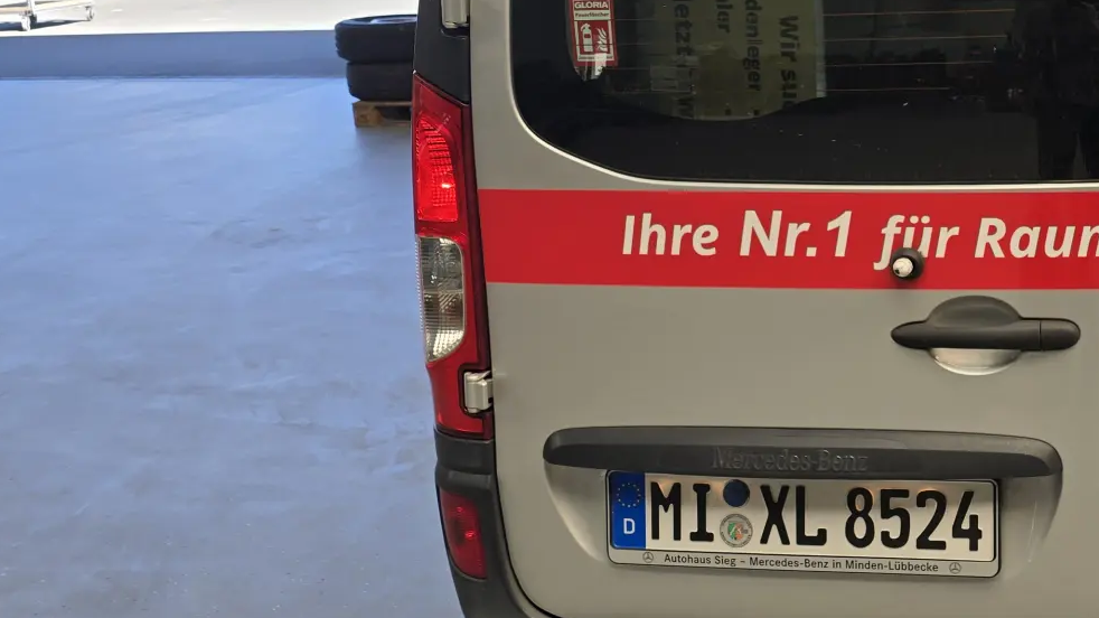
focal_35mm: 49
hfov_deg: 38.9
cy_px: 263
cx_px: 1006
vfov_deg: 24.4
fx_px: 1428
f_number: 1.7
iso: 16
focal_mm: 6.3
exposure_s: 1/180
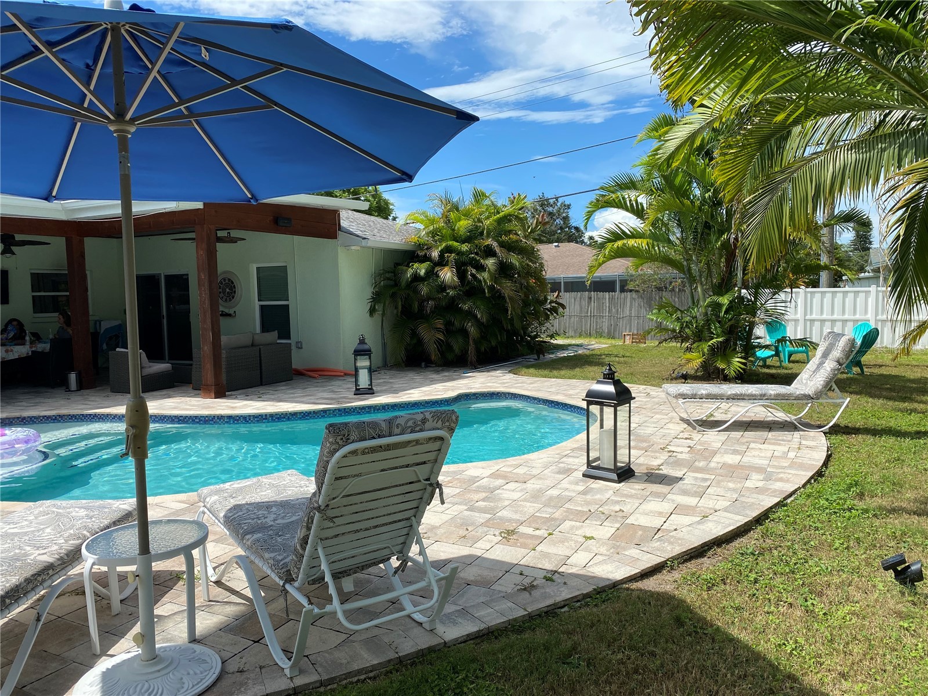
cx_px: 464
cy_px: 348
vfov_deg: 53.1
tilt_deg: -3.3
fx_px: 697
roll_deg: +1.4
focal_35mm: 26
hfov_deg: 67.3
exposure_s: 1/3125
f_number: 1.8
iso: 32
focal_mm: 4.25
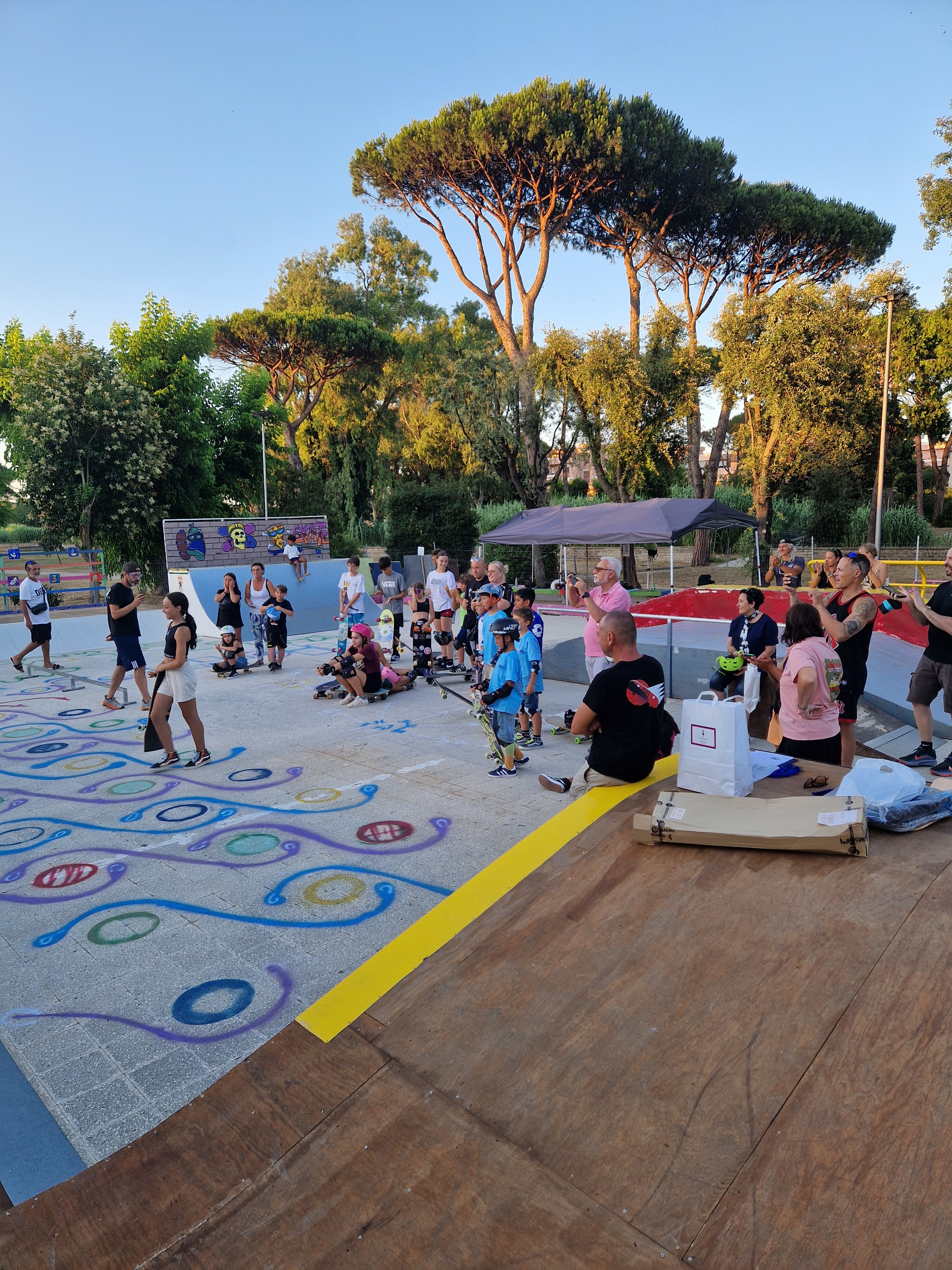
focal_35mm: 23
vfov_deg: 73.9
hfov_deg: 58.9
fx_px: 843
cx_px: 476
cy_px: 635
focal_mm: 5.4
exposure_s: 1/180
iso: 50
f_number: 1.8
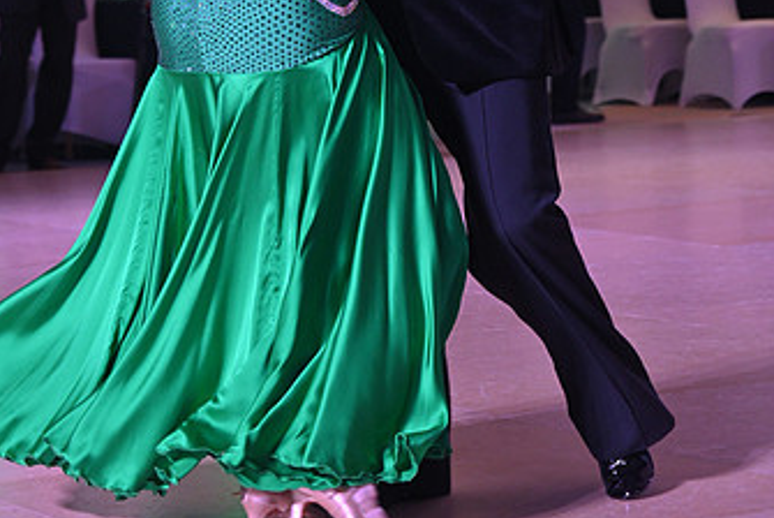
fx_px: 3163
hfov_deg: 13.9
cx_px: 426
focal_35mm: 147
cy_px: -102
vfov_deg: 9.2
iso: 1800
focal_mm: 85
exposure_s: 1/320
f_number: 5.6
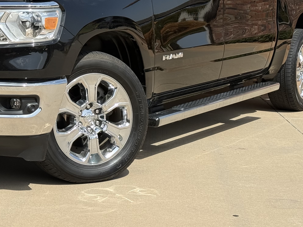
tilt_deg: +0.1
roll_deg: -1.0
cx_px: 69
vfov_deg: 15.0
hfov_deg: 20.1
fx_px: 849
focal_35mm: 97
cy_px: 11
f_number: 1.78
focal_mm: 6.76
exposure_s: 1/3378
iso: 100
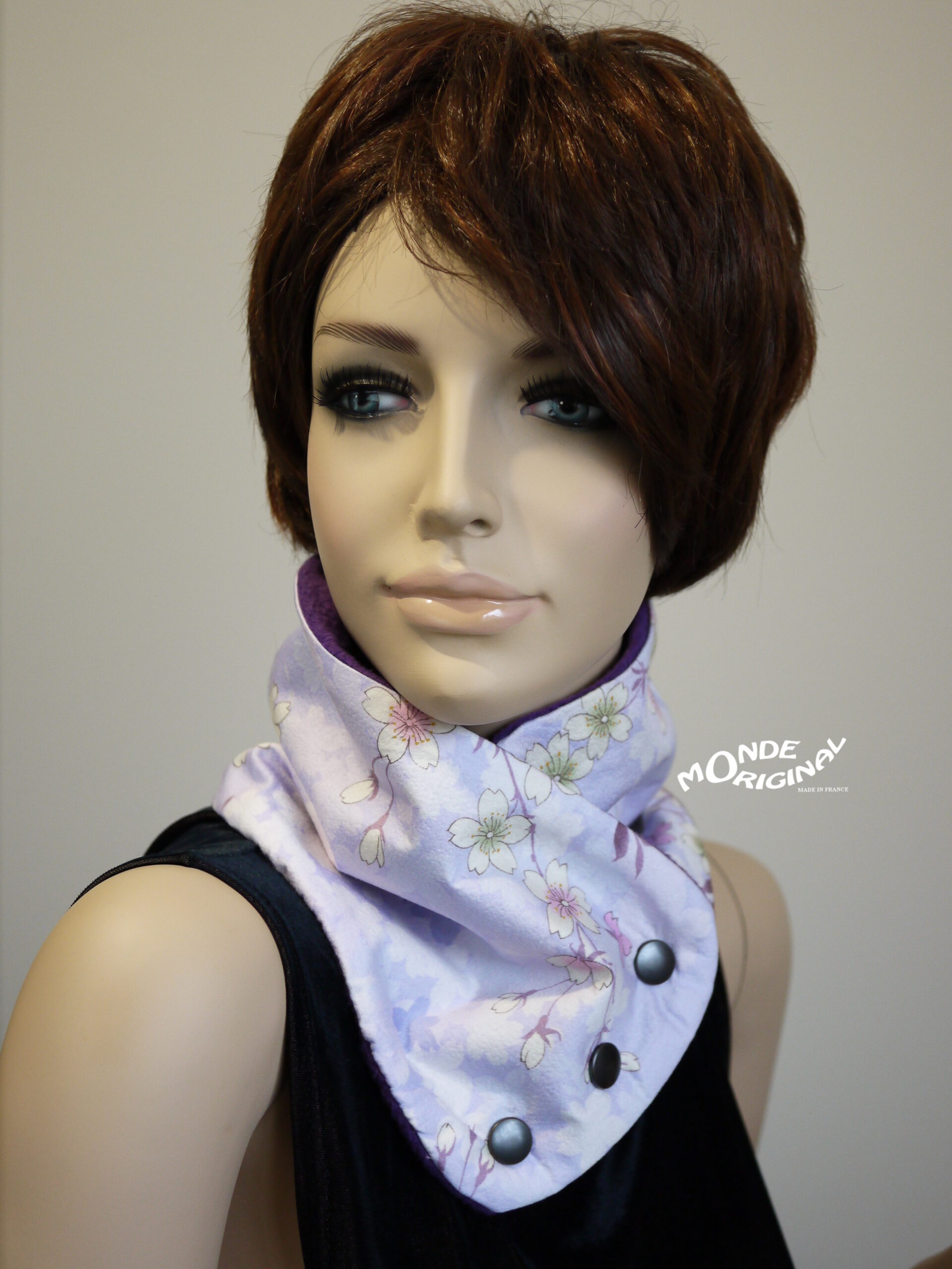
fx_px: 2200
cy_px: 634
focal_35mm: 60
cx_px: 476
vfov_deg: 32.2
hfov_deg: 24.4
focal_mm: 30
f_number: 2.8
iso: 500
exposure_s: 1/60
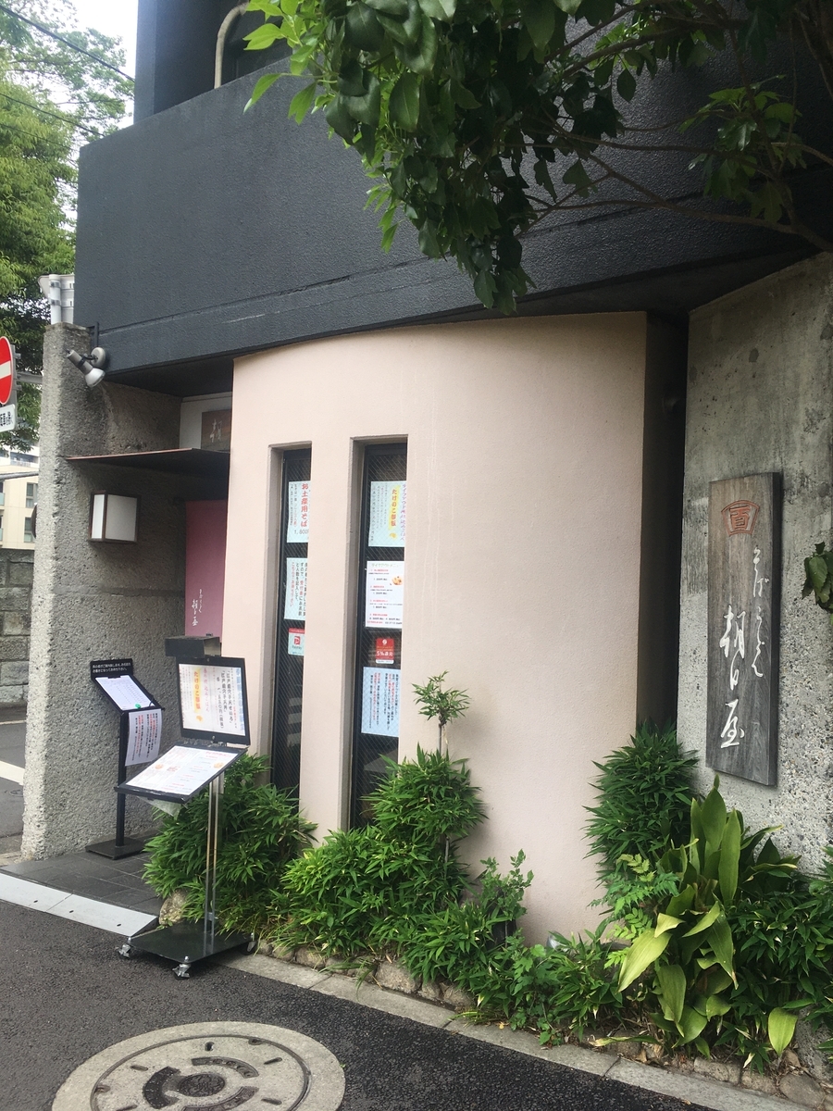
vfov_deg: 61.7
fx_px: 930
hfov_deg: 48.2
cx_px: 416
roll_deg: -2.3
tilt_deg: +0.6
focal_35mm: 29
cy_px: 556
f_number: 2.2
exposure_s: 1/403
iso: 25
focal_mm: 4.15
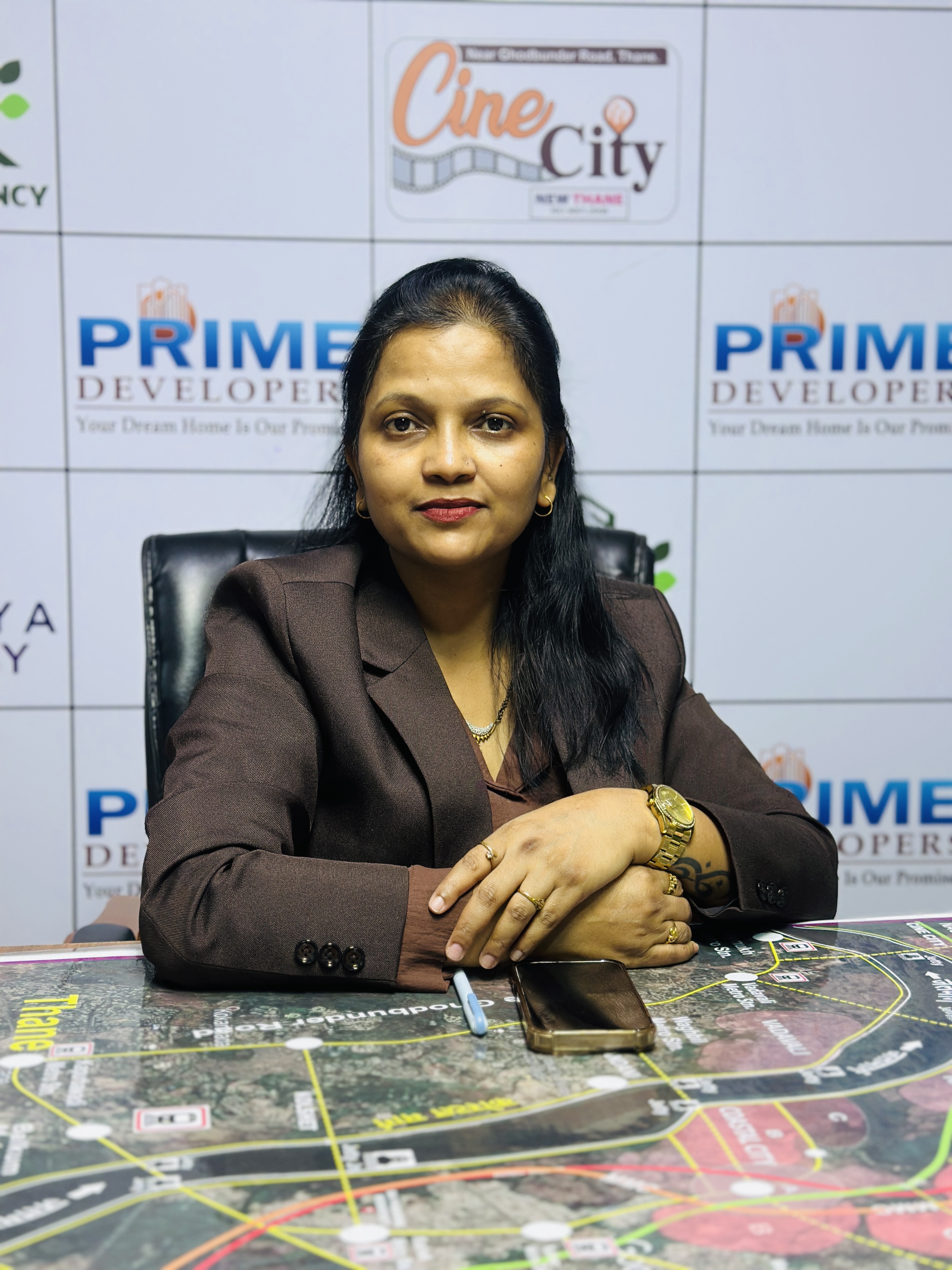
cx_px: 476
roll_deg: -1.1
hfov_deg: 30.3
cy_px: 635
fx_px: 1760
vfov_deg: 39.7
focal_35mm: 48
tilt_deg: -5.1
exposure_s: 1/50
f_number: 1.78
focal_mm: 6.86
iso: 200
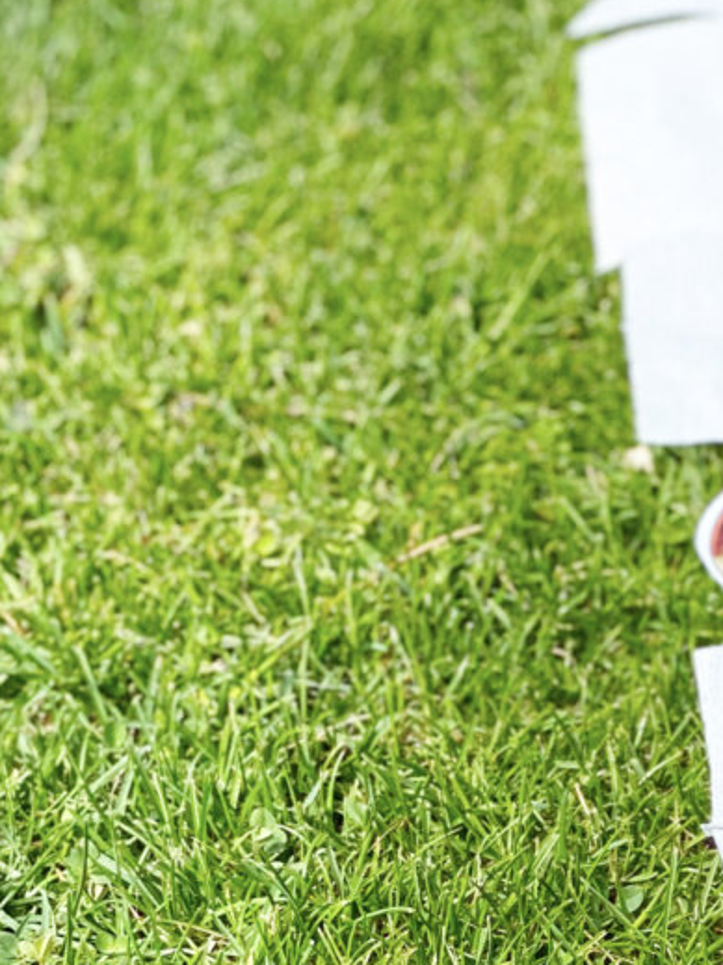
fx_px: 4290
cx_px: 1037
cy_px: 1164
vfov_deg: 12.5
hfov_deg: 9.4
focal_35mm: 154
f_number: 2
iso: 20
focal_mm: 6
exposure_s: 1/1020
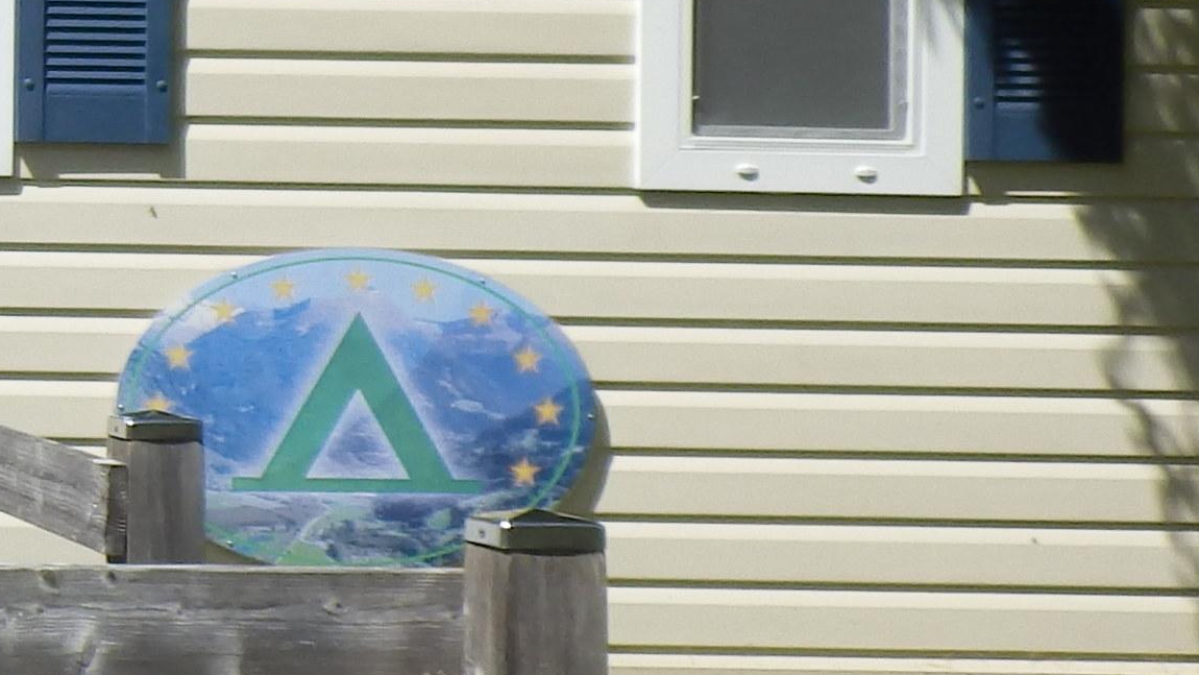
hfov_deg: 14.3
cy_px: 71
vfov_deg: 9.2
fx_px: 4165
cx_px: -1025
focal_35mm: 131
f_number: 8.8
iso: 80
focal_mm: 5.3
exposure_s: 1/125
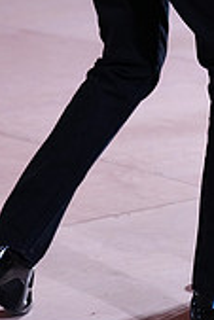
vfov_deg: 8.5
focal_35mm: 240
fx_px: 2135
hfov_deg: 5.7
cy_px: -91
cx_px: 317
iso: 2000
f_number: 2.8
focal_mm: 70
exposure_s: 1/500
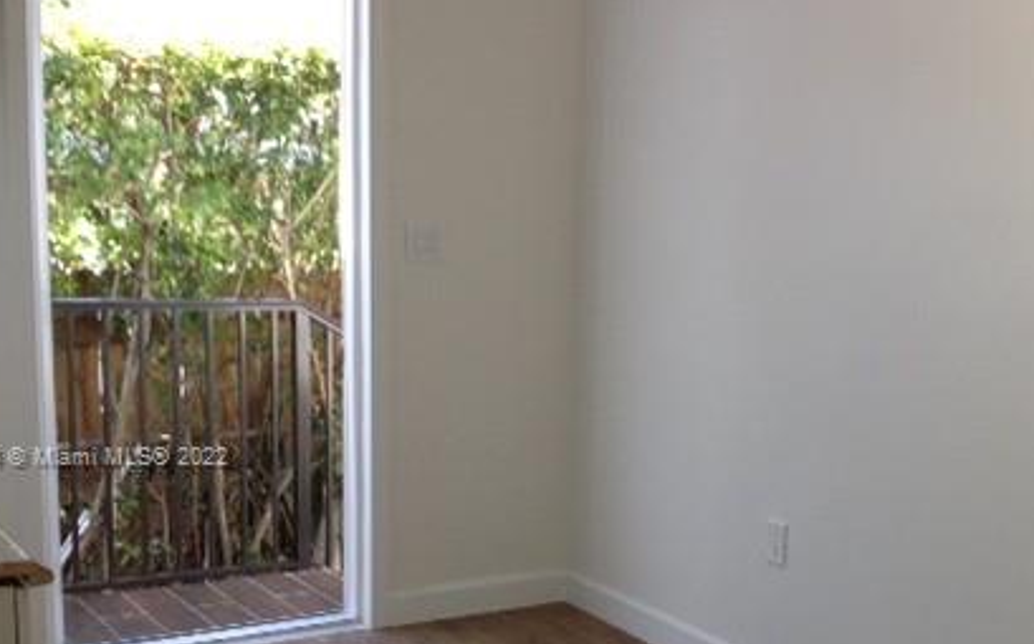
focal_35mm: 58
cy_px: 460
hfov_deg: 34.8
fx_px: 1633
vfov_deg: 22.2
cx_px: 688
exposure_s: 1/60
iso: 64
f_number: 2.4
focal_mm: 4.28
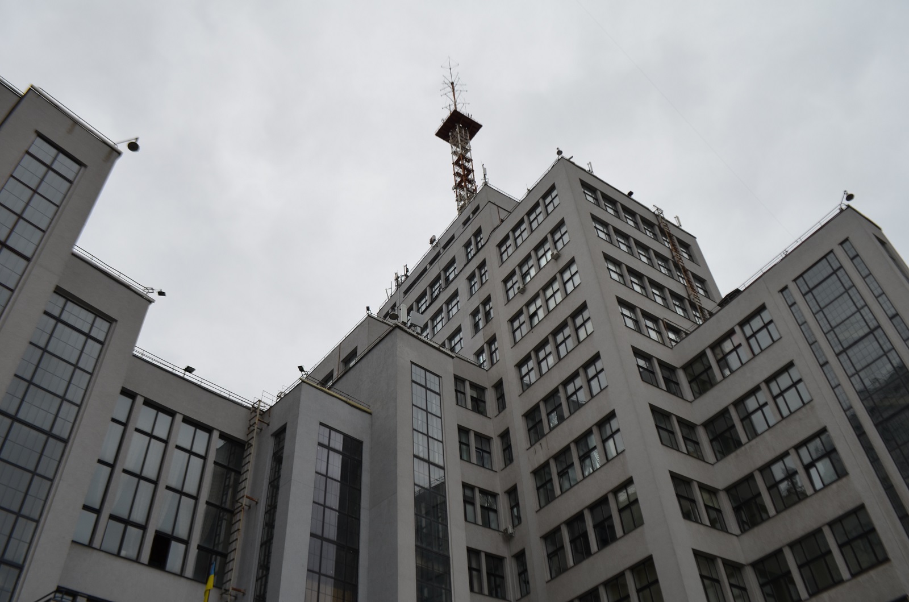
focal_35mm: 27
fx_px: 680
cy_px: 301
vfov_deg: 47.7
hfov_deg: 67.5
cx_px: 454
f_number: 8
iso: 160
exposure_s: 1/250
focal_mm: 18
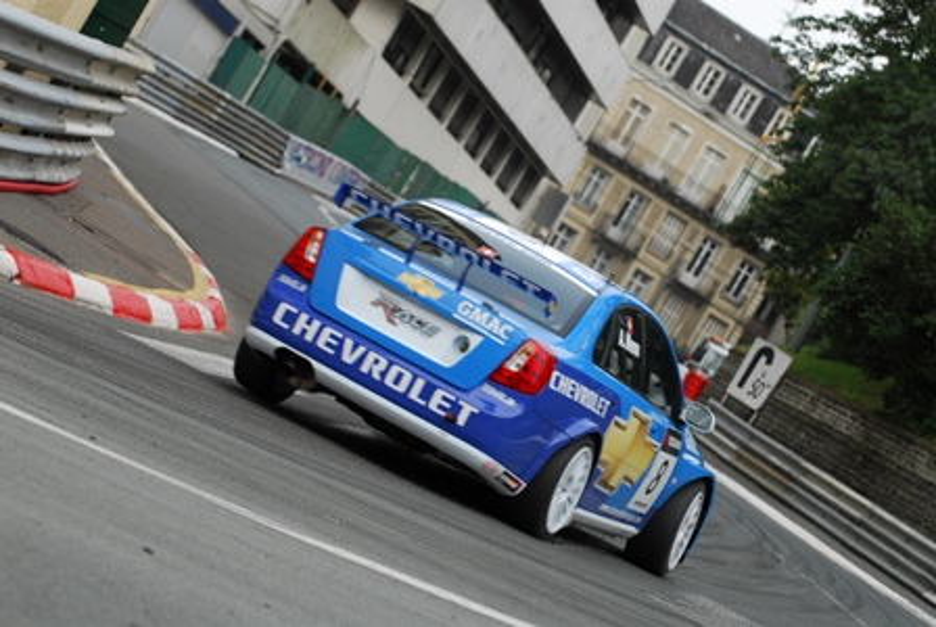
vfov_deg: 7.9
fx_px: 4530
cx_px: 468
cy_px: 314
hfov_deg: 11.8
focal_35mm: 174
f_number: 5.6
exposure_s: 1/400
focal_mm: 116
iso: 320
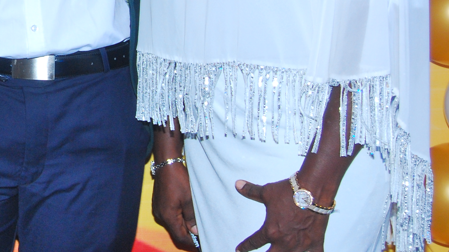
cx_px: -71
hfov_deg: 16.5
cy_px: -86
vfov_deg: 9.5
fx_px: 1488
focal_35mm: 125
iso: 400
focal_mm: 30
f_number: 5.6
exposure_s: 1/125
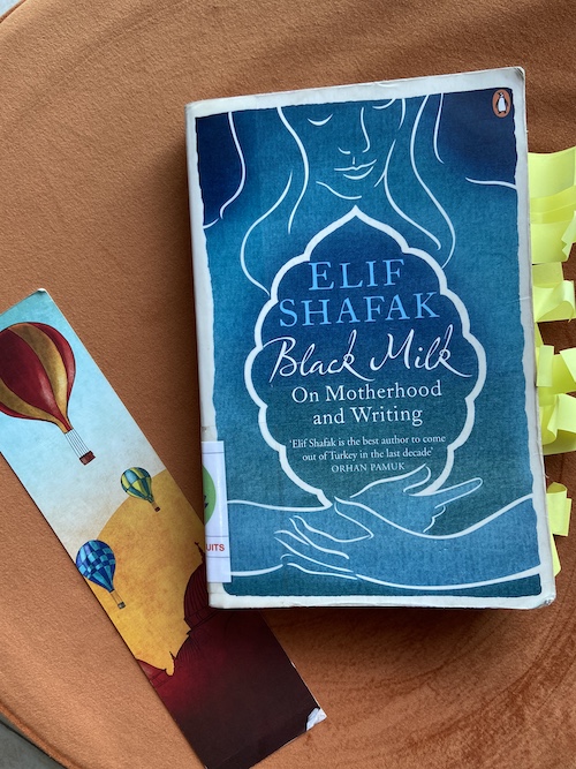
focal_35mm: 26
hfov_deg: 53.0
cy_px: 384
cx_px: 288
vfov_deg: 67.3
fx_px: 577
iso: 125
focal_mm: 4.25
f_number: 1.8
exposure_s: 1/100
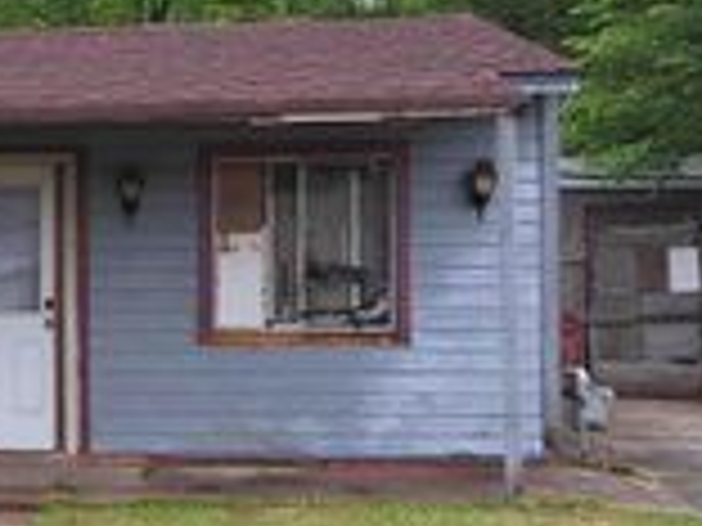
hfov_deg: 20.4
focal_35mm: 90
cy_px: 267
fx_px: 1825
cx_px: -130
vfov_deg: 16.4
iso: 32
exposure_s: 1/413
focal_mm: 2.91
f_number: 1.9
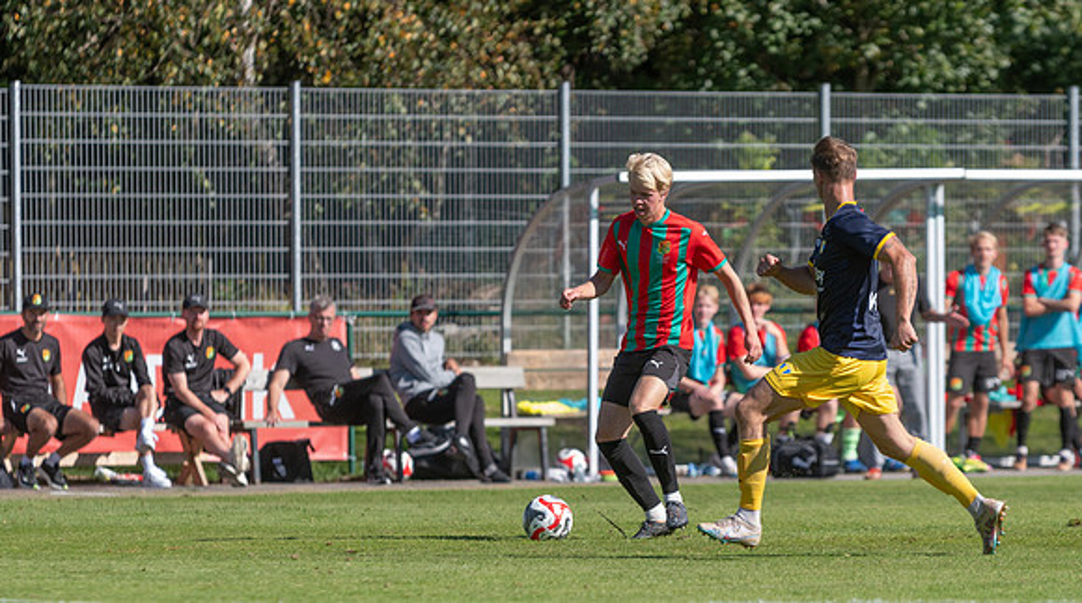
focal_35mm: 382
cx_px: 656
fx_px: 10928
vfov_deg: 3.2
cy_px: 438
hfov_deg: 5.7
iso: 250
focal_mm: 200
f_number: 3.5
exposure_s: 1/1600
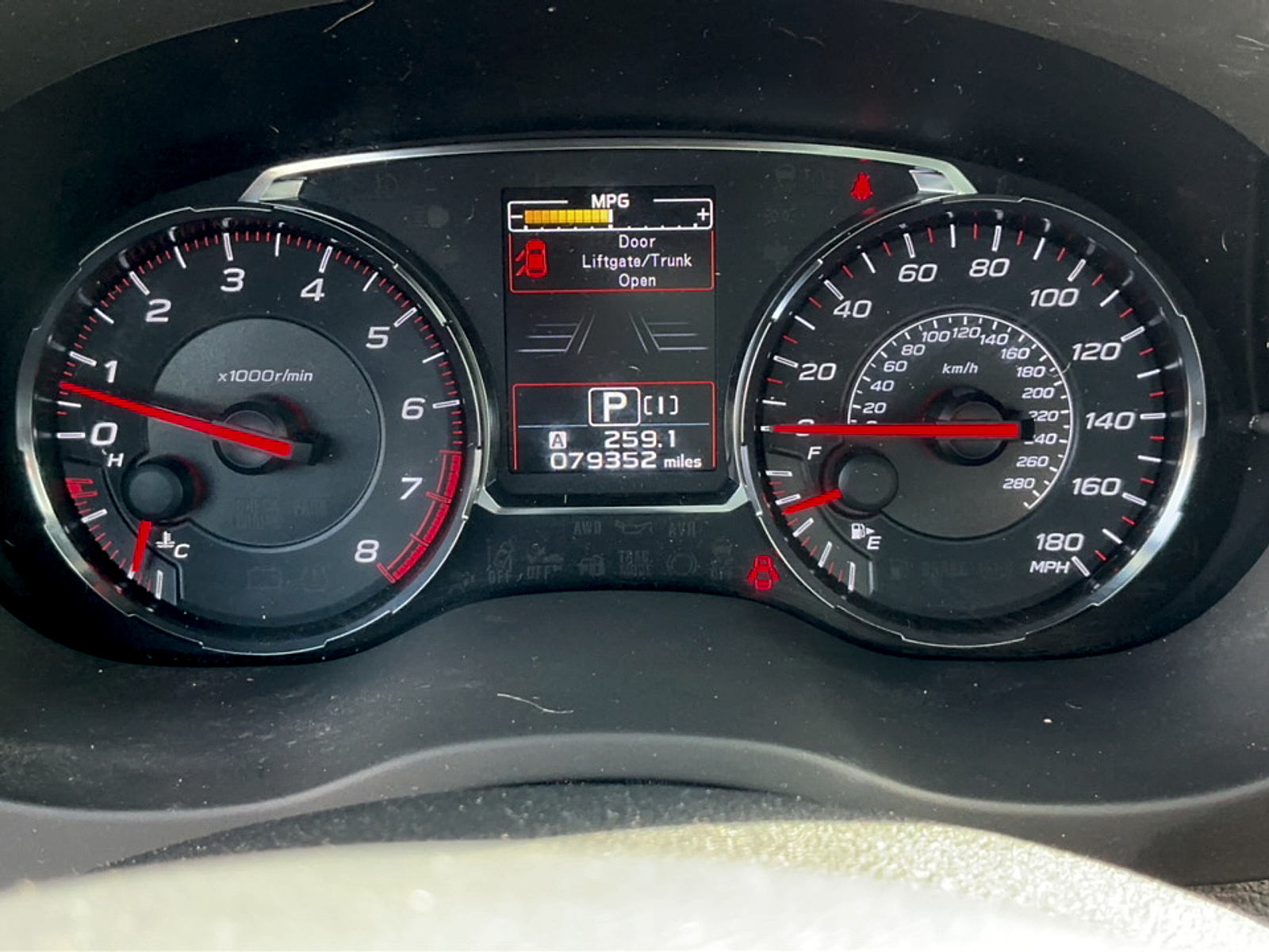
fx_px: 1136
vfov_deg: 45.4
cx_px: 634
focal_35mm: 31
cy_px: 476
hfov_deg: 58.4
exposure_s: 1/60
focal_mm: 3
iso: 64
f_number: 1.8
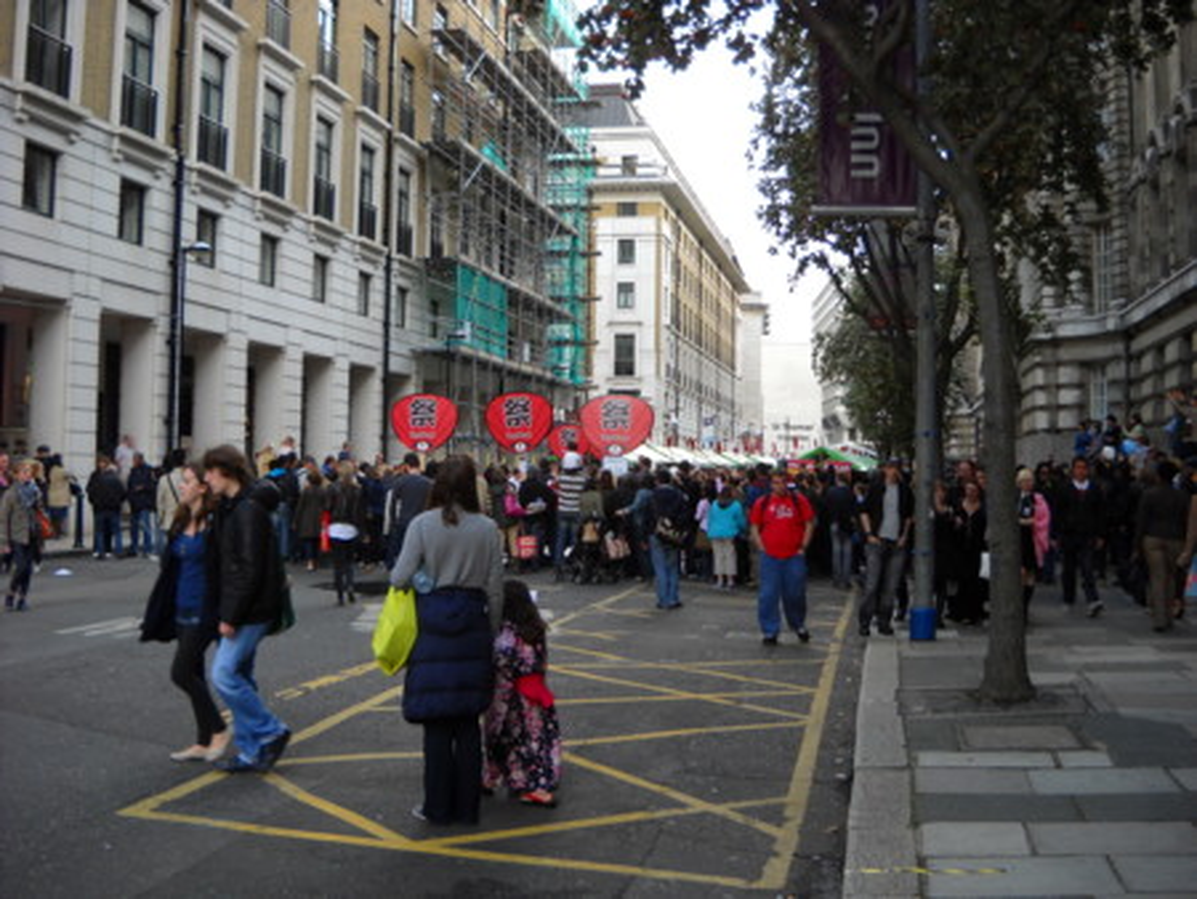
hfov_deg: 45.8
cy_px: 450
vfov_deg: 35.2
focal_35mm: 41
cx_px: 598
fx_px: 1419
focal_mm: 6.72
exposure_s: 1/129
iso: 64
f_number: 3.1
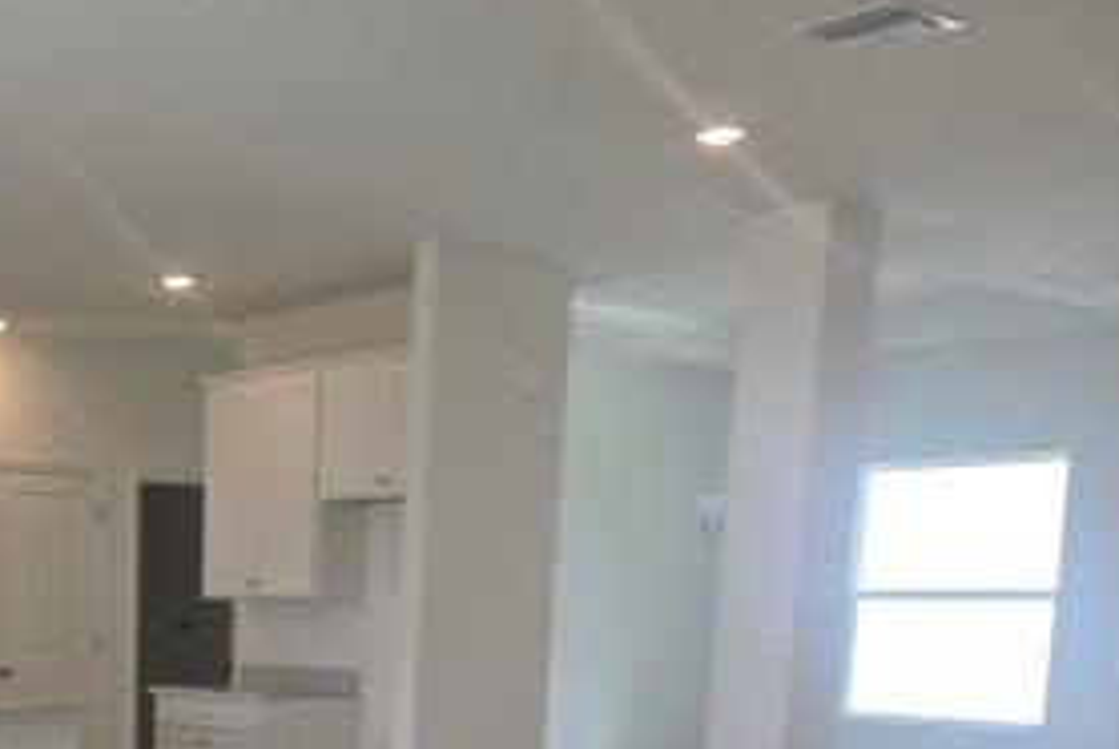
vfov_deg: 22.6
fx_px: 1711
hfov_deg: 34.5
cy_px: 918
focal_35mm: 55
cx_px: 149
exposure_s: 1/60
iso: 25
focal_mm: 6.3
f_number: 1.7
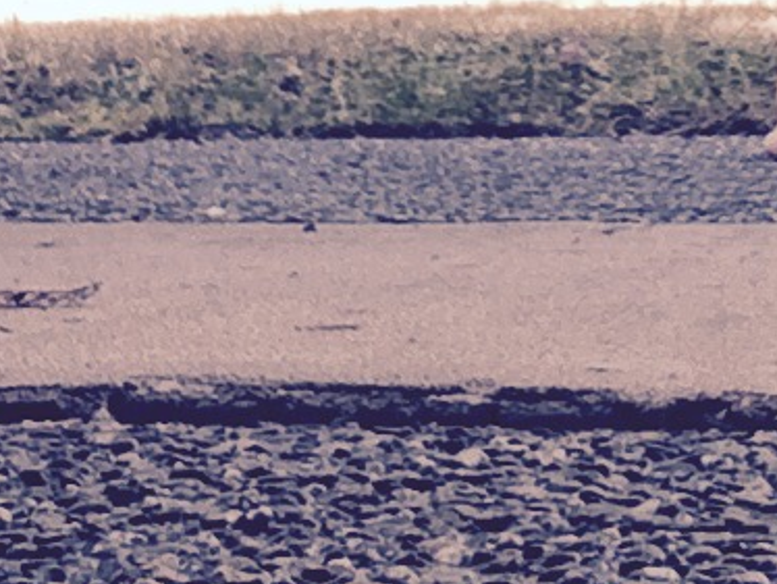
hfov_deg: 17.7
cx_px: 918
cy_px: -412
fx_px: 2381
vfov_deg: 12.9
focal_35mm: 106
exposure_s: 1/120
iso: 50
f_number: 2.4
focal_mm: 2.15
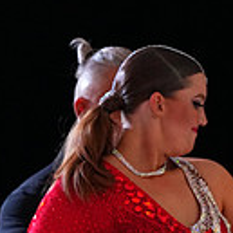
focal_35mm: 767
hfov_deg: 2.3
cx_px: 297
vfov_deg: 2.3
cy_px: 484
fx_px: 5841
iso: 2500
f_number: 4
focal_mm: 200
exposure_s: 1/400
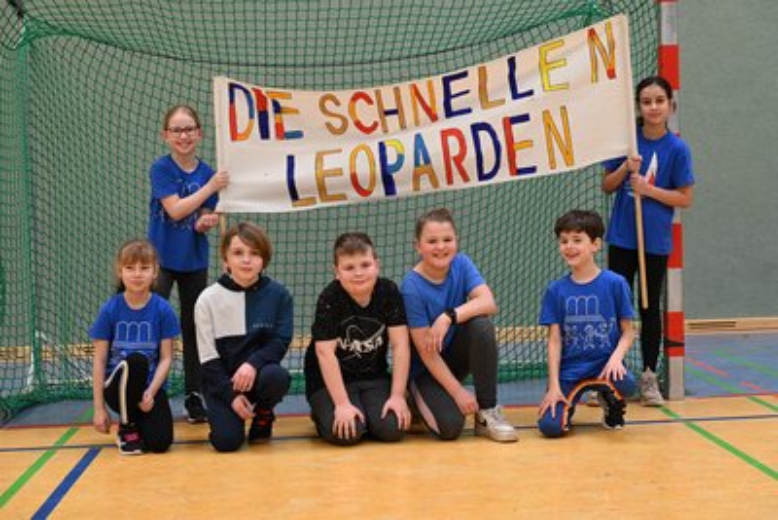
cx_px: 389
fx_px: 1211
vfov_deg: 24.2
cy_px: 260
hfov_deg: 35.6
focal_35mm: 56
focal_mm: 56
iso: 800
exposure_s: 1/100
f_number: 5
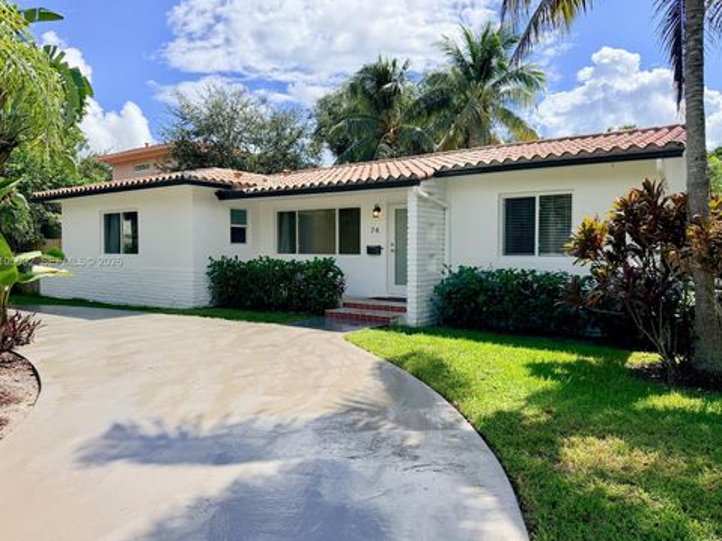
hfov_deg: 69.4
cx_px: 352
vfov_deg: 54.9
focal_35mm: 25
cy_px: 262
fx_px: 521
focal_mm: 6.76
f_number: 1.78
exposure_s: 1/6173
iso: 100
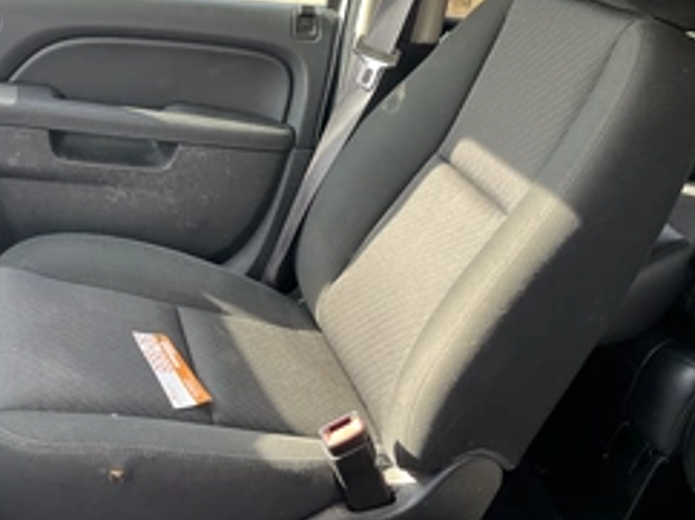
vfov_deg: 33.4
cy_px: 192
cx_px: 302
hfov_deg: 43.8
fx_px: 862
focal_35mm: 43
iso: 50
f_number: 1.6
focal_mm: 5.1
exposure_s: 1/121
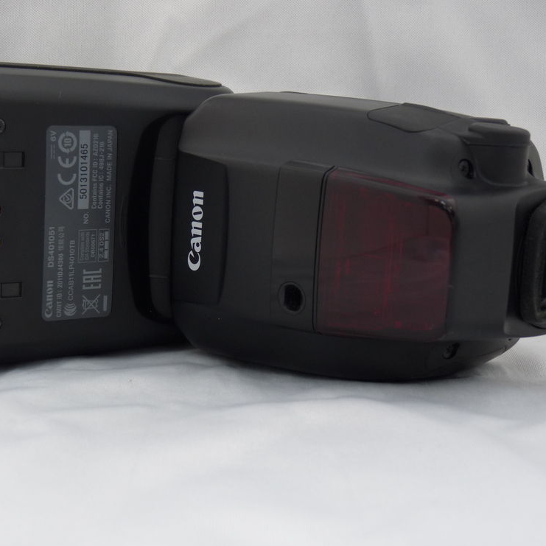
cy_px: 249
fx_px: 1124
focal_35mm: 63
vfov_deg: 27.3
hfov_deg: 27.3
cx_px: 228
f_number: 3
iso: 100
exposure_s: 1/30
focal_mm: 7.8
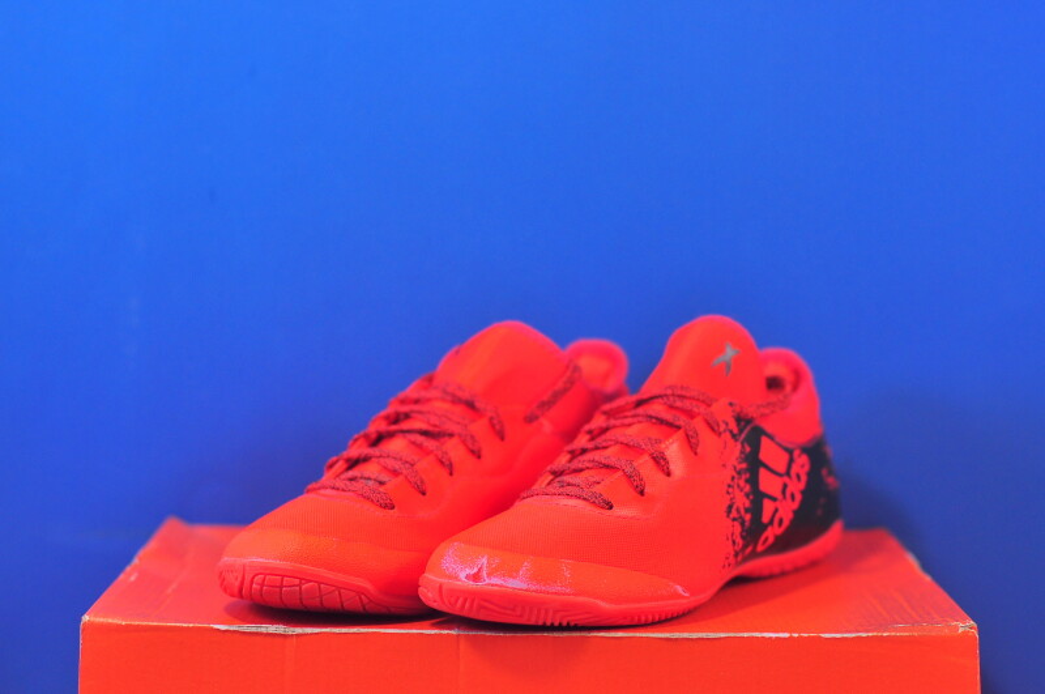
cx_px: 522
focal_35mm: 75
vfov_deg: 18.1
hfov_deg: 27.0
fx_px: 2174
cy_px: 347
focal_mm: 50
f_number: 2.5
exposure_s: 1/320
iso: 250
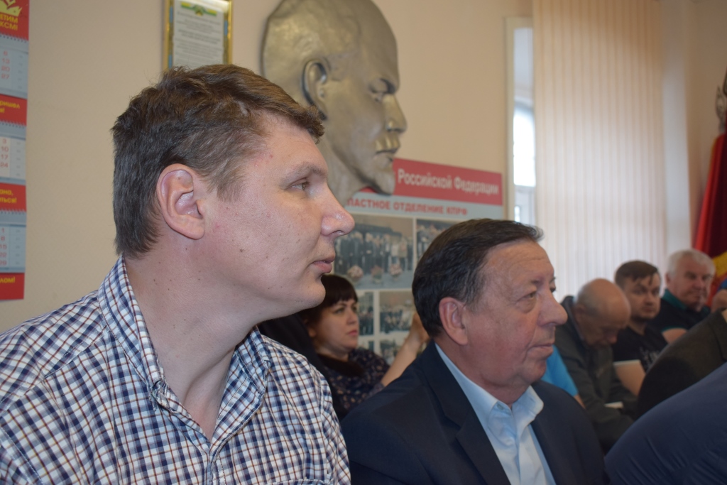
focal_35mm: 36
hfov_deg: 53.1
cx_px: 364
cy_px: 242
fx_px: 727
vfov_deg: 36.9
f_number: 5
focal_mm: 24
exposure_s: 1/100
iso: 800
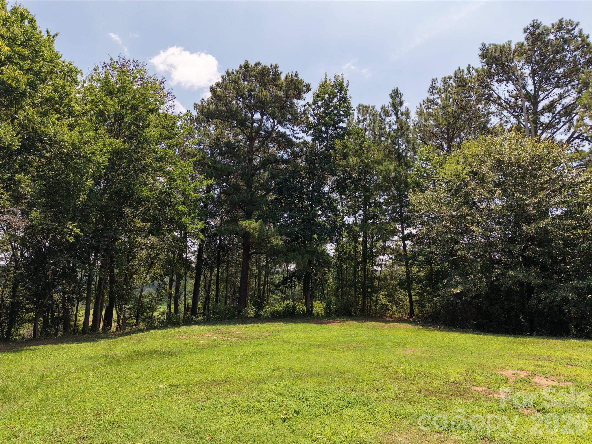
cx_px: 296
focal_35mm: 24
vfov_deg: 56.8
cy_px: 222
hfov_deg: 71.6
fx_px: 410
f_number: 1.8
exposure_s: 1/240
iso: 100
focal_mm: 8.67
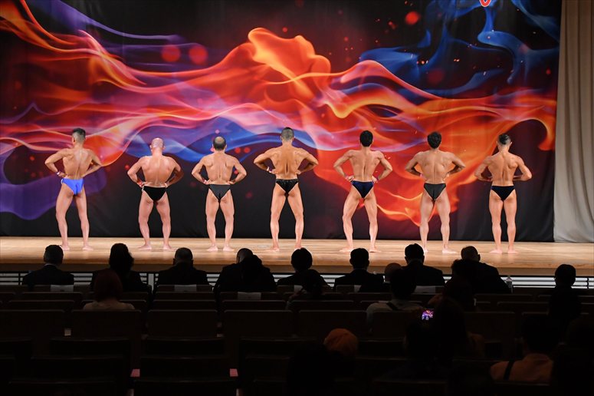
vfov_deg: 15.7
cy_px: 198
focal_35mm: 87
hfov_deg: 23.4
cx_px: 297
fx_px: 1435
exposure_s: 1/400
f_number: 5.6
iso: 4500
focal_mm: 58
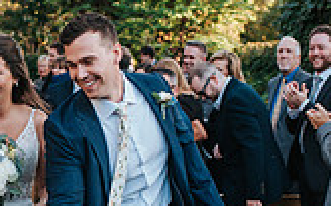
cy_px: 156
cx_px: 38
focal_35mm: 98
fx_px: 883
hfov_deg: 20.8
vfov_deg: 13.3
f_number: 3.2
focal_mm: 35
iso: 1000
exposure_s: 1/800
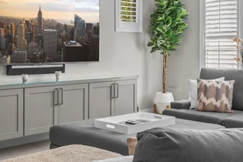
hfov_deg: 38.4
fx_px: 349
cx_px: 119
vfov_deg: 26.0
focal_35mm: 52
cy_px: 55
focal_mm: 18.6
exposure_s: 1/6
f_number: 7.1
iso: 100
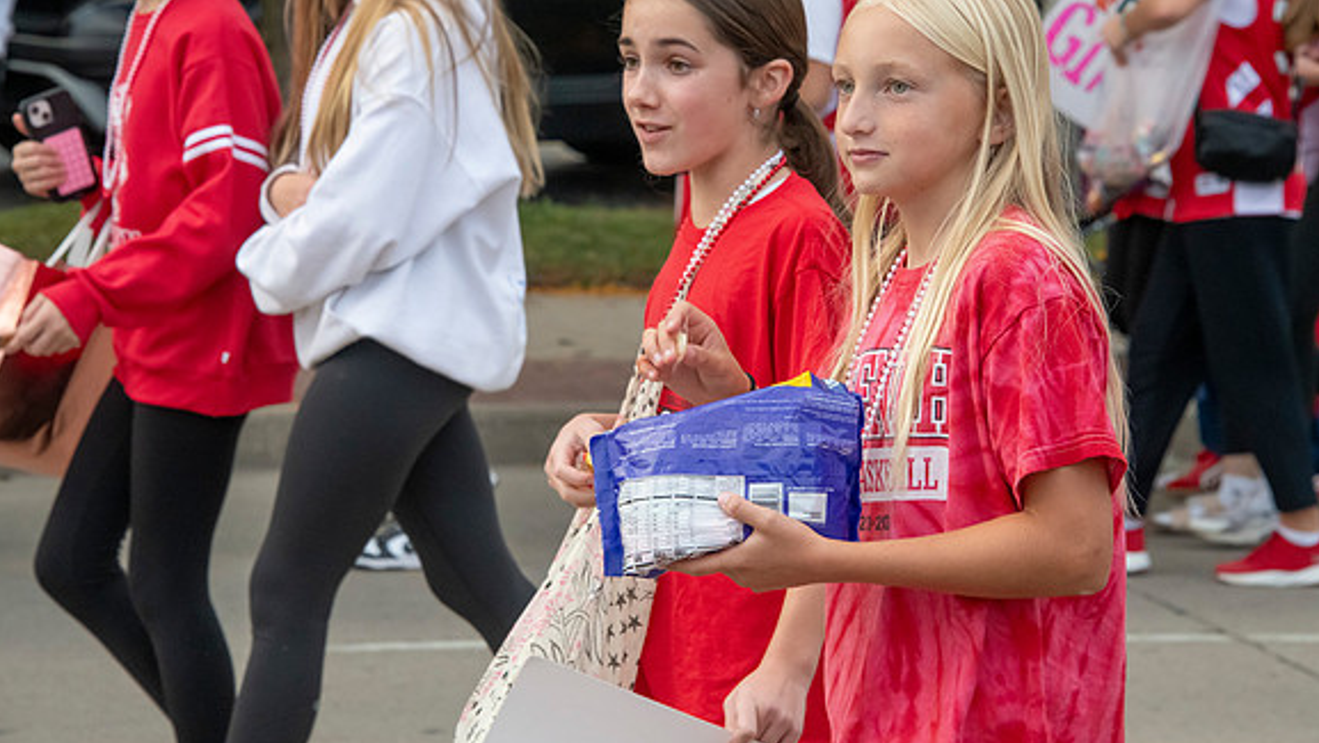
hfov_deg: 12.0
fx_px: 6262
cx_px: 658
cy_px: 330
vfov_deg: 6.8
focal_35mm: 179
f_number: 11
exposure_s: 1/400
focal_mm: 170
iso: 3200
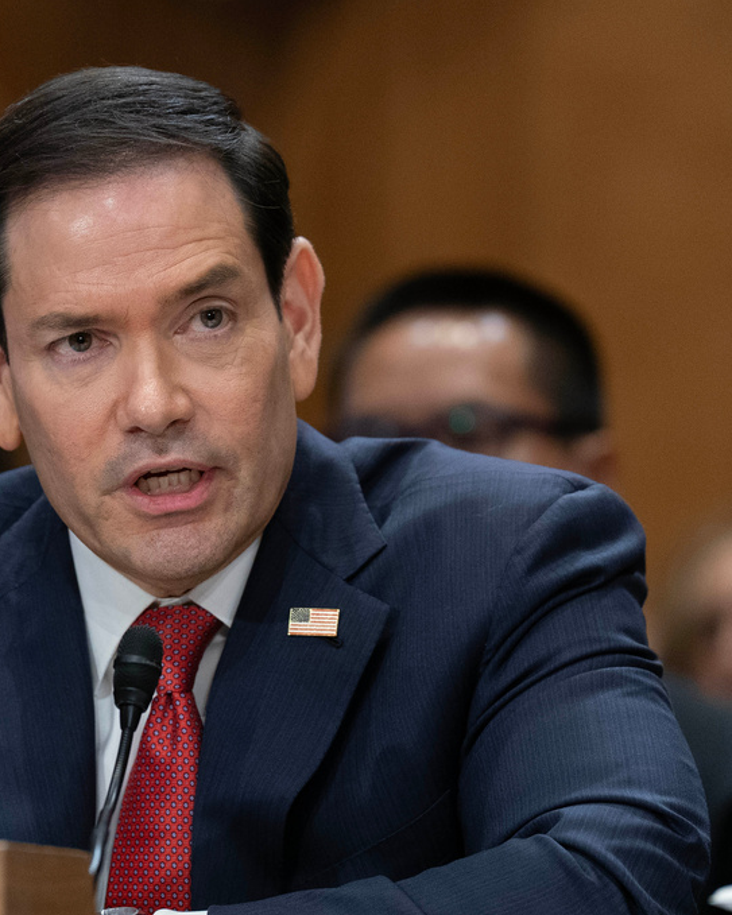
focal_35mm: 283
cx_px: 163
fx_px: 7665
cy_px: 457
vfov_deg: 6.8
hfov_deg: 5.5
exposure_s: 1/320
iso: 2500
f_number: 3.2
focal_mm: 200
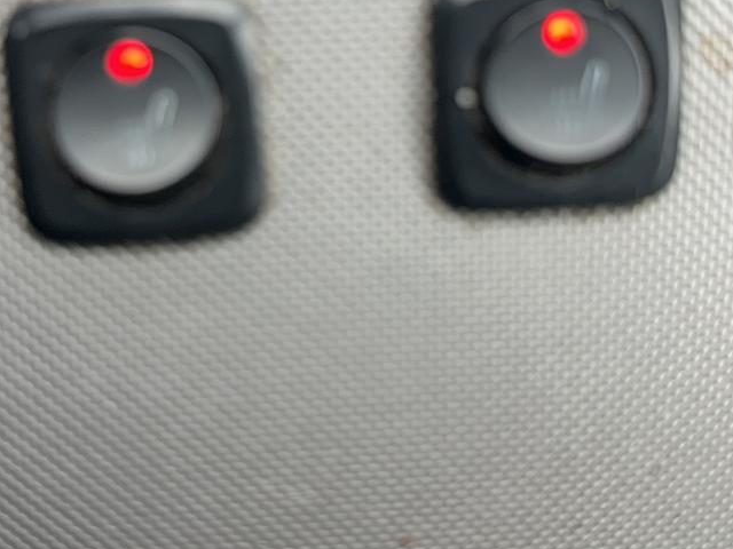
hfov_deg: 39.4
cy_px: 142
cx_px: 274
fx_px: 1016
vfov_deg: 29.8
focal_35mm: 48
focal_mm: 6.86
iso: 50
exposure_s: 1/68
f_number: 1.78
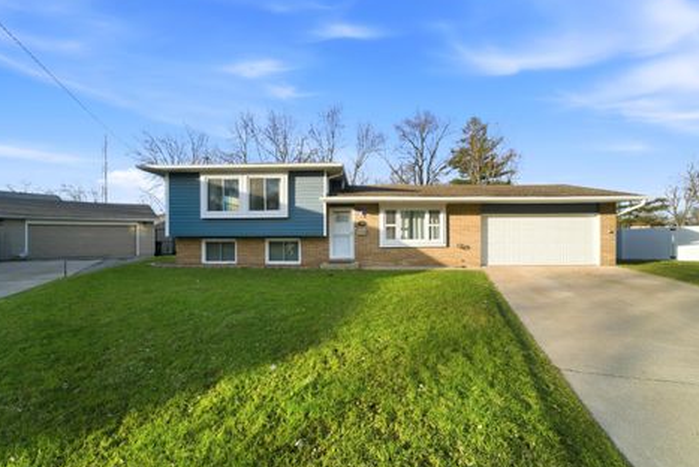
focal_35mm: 15
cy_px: 231
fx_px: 291
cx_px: 358
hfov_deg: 100.3
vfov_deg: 77.4
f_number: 11
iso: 100
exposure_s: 1/100
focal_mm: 14
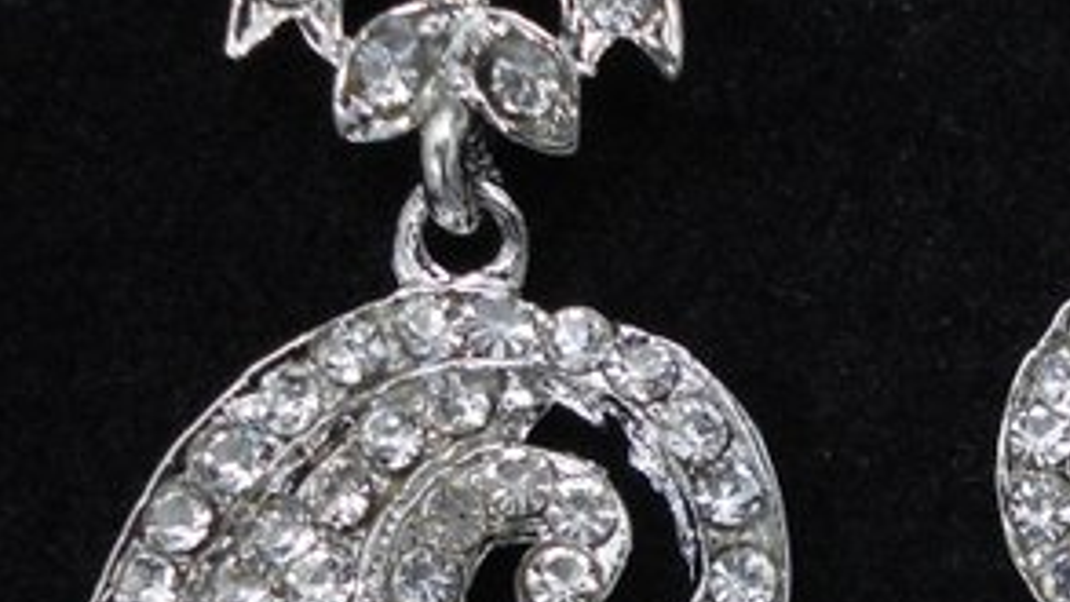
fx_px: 2497
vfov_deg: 13.4
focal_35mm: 88
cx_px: 871
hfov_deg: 23.8
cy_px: 715
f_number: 3.2
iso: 80
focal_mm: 6.7
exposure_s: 1/40
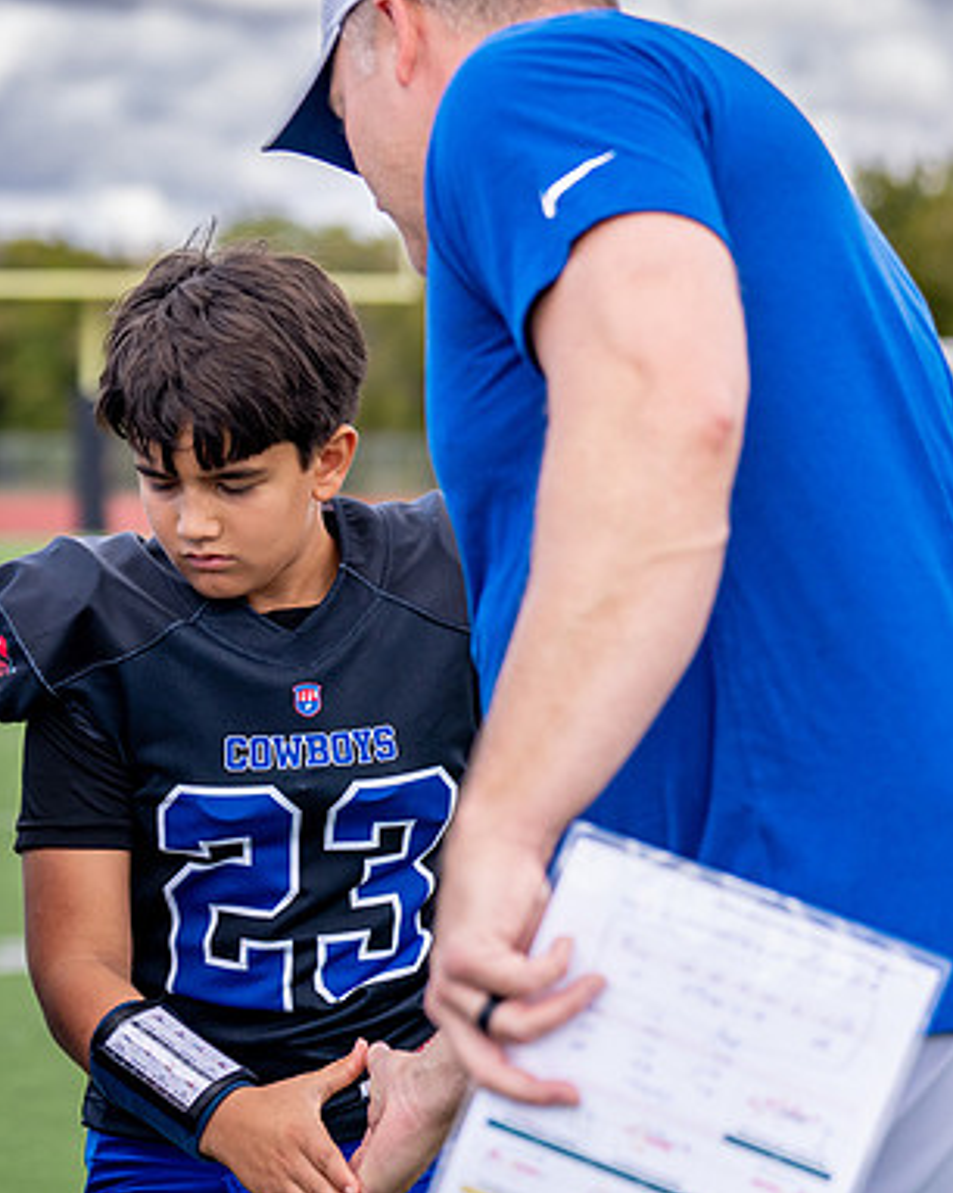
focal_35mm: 140
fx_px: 4940
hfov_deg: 11.0
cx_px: 259
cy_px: 588
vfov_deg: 13.8
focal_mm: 70
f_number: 2.8
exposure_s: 1/2000
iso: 250
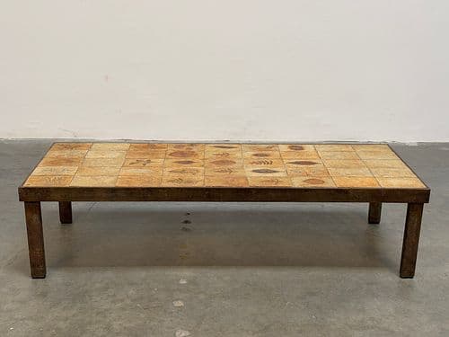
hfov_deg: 39.7
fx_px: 623
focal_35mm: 48
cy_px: 168
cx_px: 224
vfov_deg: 30.3
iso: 64
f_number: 1.78
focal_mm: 6.76
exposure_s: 1/60
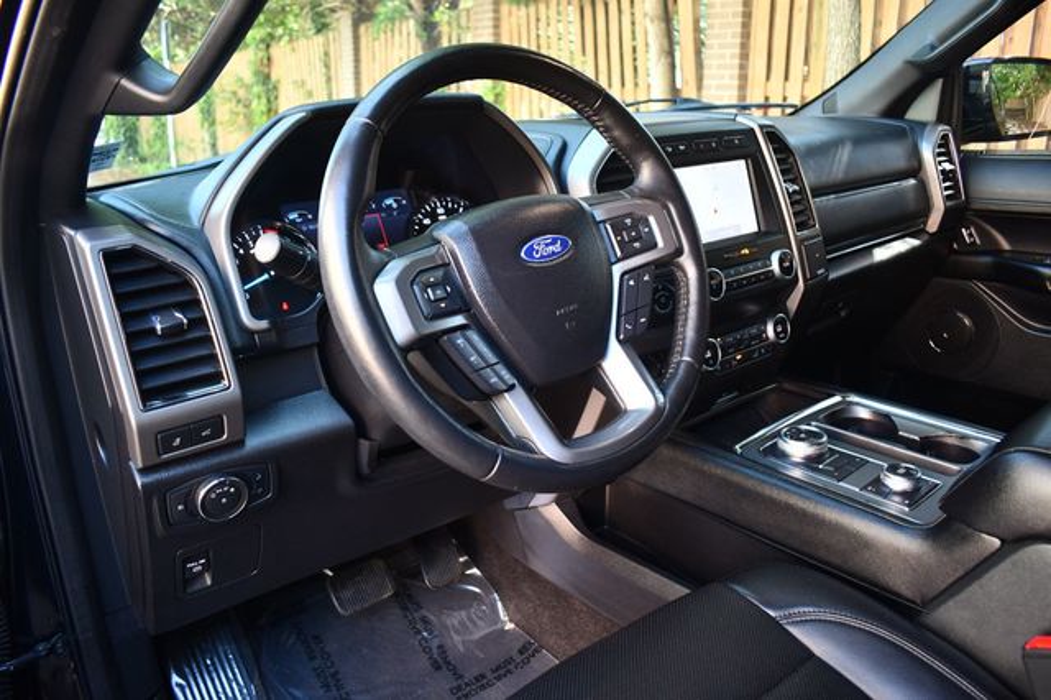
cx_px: 526
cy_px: 350
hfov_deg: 67.4
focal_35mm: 27
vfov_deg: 47.9
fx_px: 788
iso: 1000
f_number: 3.5
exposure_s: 1/125
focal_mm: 18
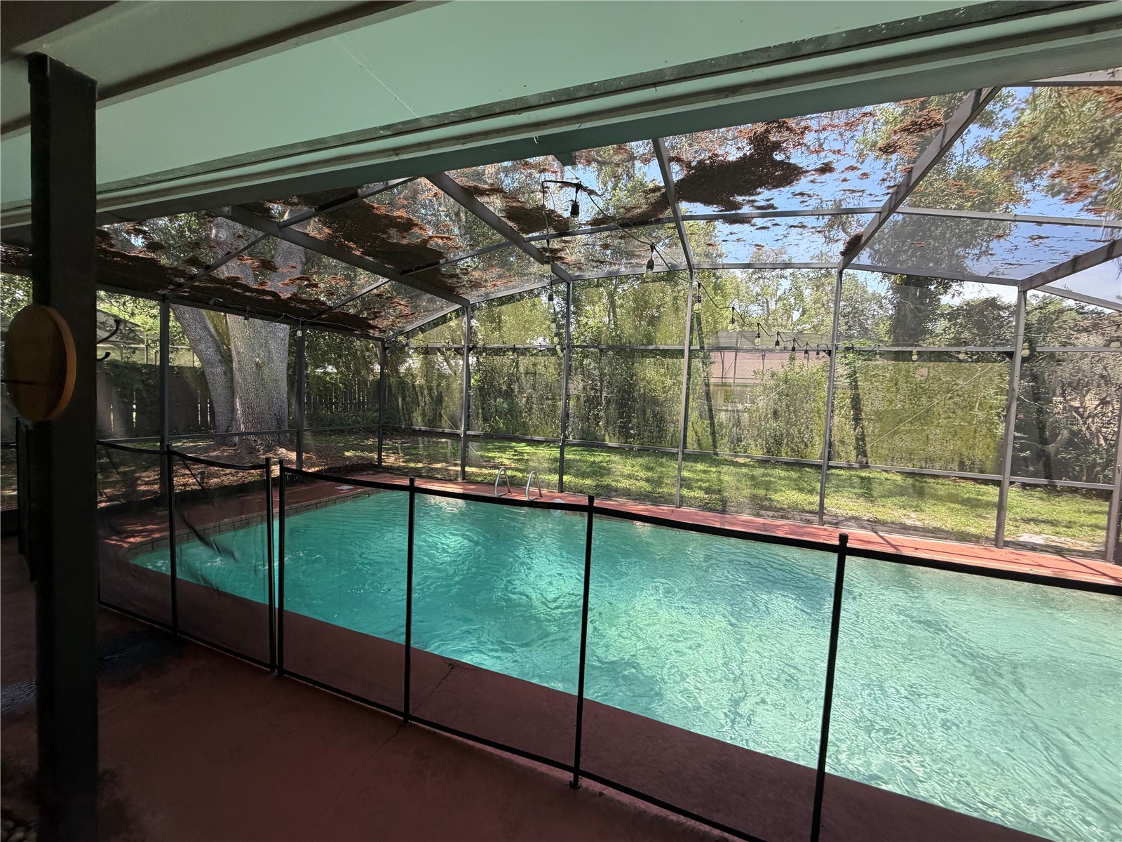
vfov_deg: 85.7
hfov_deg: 102.1
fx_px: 454
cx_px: 561
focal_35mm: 14
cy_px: 421
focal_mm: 2.22
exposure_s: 1/203
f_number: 2.2
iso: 40
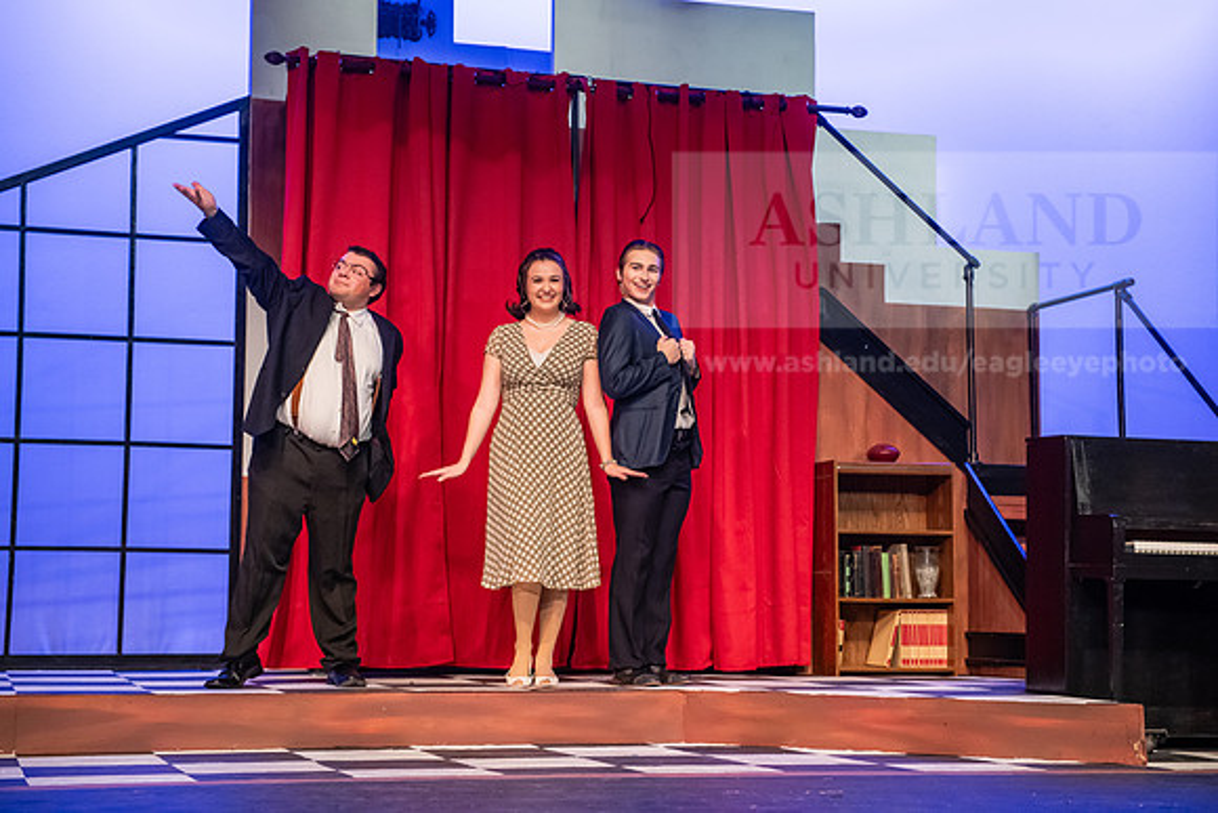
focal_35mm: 62
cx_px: 609
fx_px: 2098
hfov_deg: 32.4
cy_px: 406
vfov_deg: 21.9
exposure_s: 1/200
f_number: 3.2
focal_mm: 62
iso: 2500
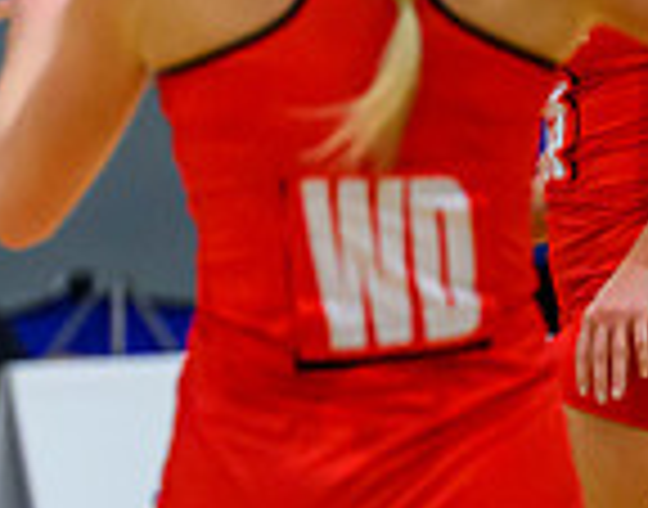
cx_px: -1177
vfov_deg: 1.4
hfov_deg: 1.8
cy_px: 127
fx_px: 20749
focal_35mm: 1090
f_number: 3.2
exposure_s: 1/1000
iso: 4000
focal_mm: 200
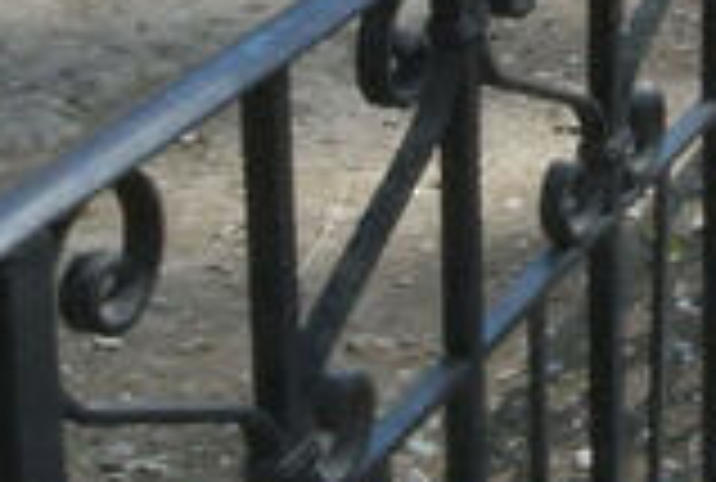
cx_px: 797
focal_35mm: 132
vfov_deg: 10.0
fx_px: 2633
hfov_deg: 15.1
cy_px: -311
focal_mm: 13.1
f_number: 4
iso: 1000
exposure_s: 1/60
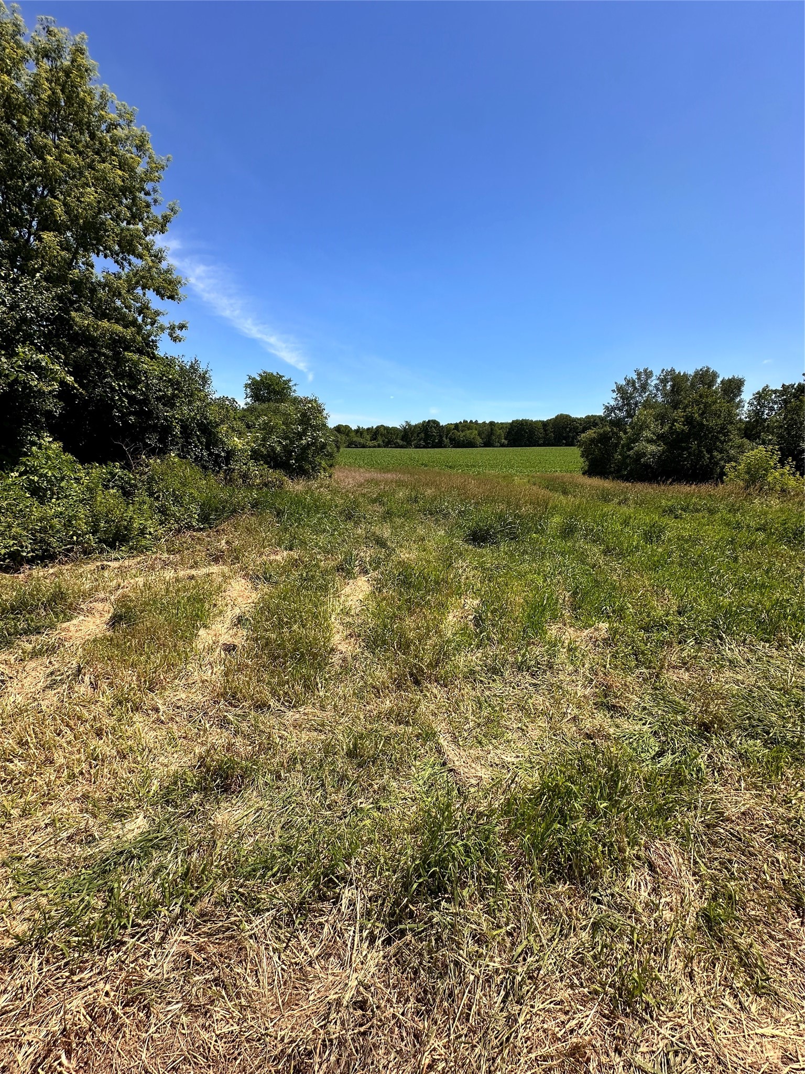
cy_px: 537
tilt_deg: -10.9
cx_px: 402
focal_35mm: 14
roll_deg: -1.0
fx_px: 434
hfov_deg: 85.7
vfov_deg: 102.1
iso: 40
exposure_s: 1/1825
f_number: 2.2
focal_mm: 2.22
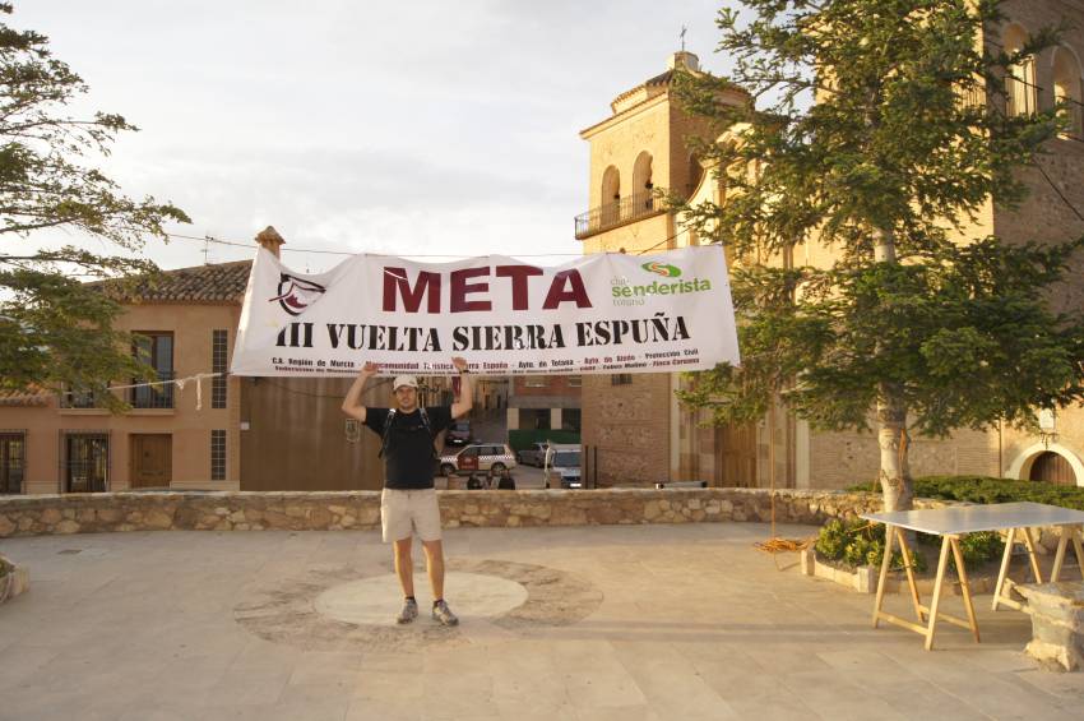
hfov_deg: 67.4
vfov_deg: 47.8
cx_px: 542
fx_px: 812
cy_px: 360
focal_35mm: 27
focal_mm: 18
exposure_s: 1/160
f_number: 5.6
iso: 320
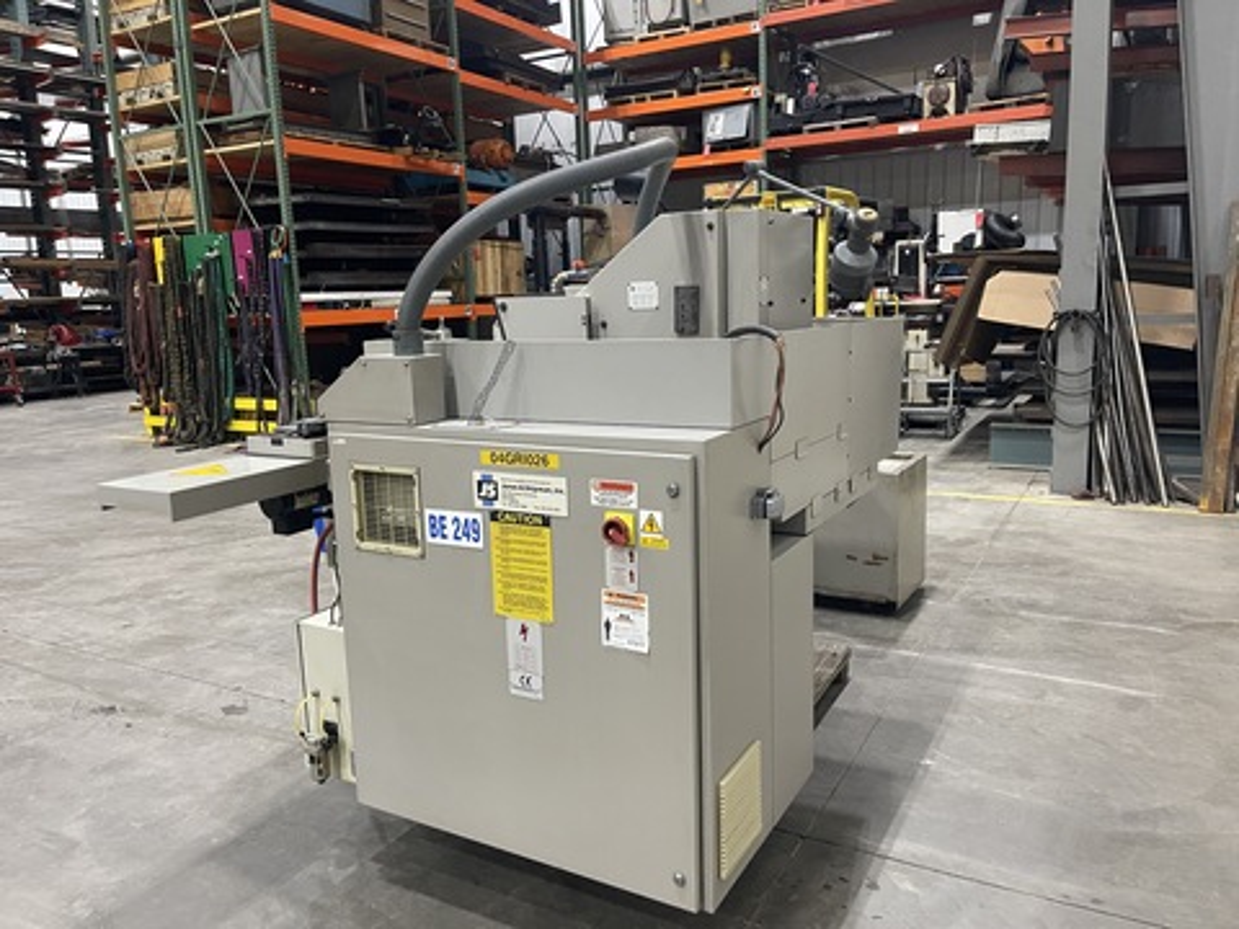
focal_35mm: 25
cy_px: 464
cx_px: 620
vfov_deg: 54.9
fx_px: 895
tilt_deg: -10.9
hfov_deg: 69.4
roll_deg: +2.5
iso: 400
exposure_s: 1/60
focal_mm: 5.1
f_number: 1.6
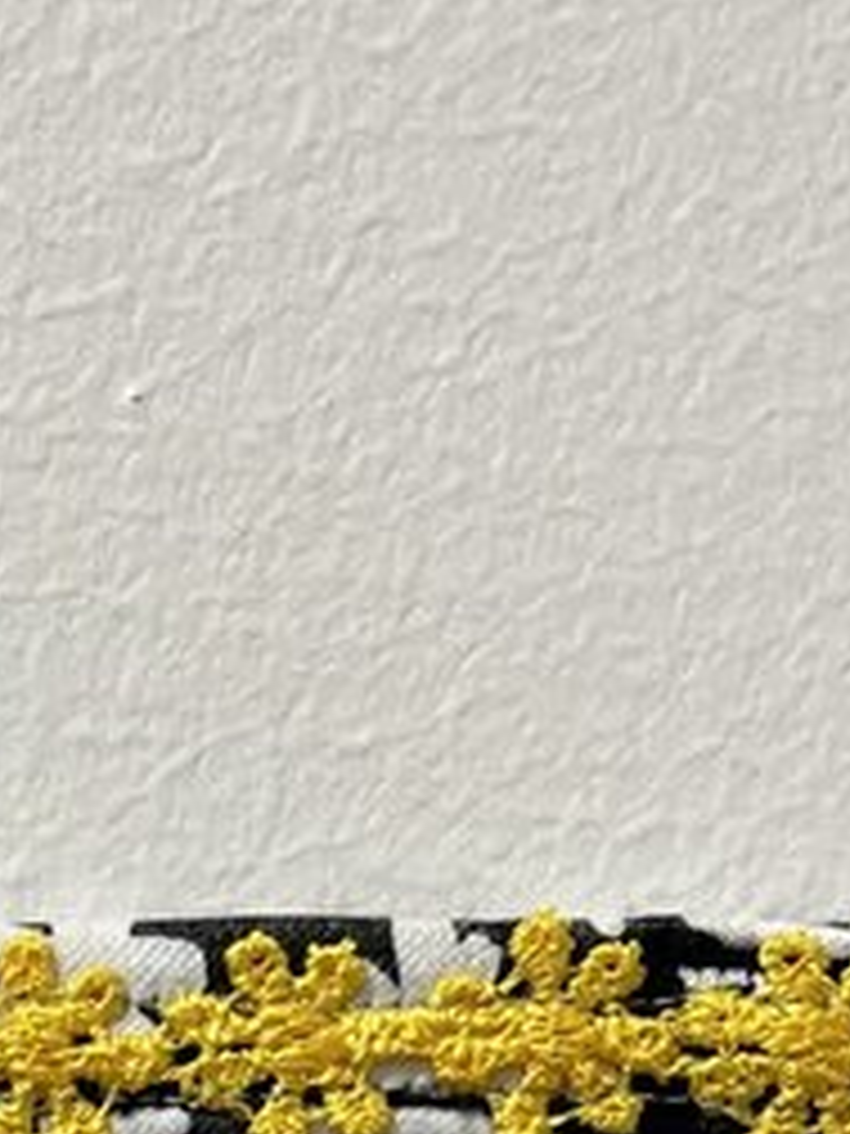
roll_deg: +0.3
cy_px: 1935
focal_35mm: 124
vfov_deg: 14.3
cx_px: -490
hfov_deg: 11.4
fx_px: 4060
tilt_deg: -1.9
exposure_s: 1/60
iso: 160
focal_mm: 5.7
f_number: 1.5
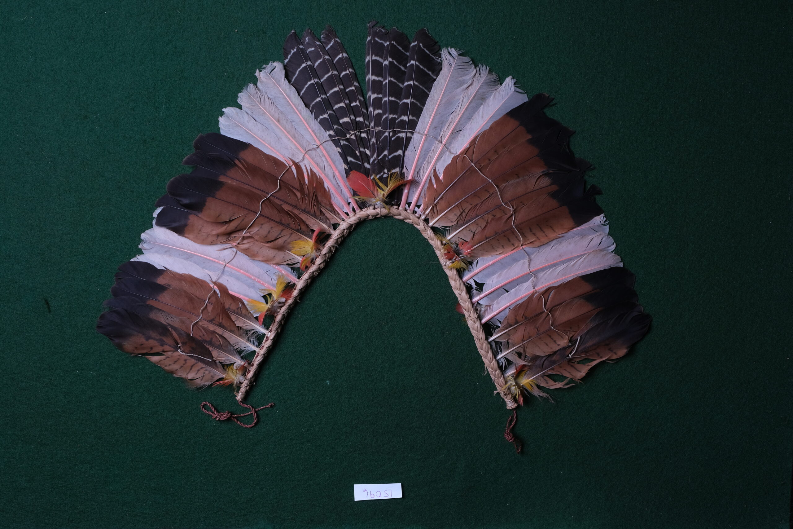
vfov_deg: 28.7
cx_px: 396
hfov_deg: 41.9
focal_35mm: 47
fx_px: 1035
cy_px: 264
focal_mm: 31.1
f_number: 6.4
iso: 200
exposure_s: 1/160
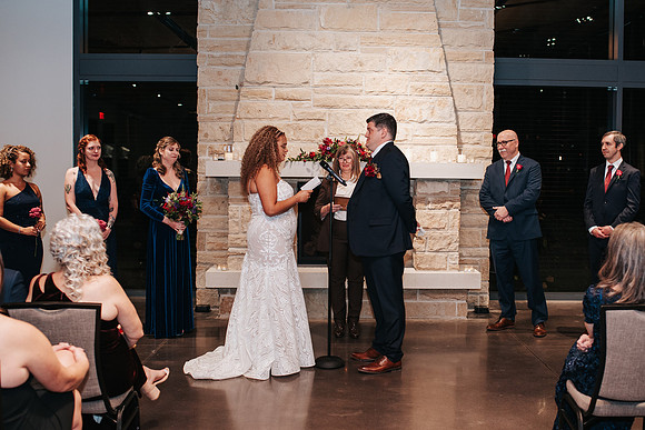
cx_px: 360
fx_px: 775
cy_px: 211
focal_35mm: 43
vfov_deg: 31.0
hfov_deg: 45.1
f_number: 2.8
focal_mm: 35
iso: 1000
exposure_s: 1/200
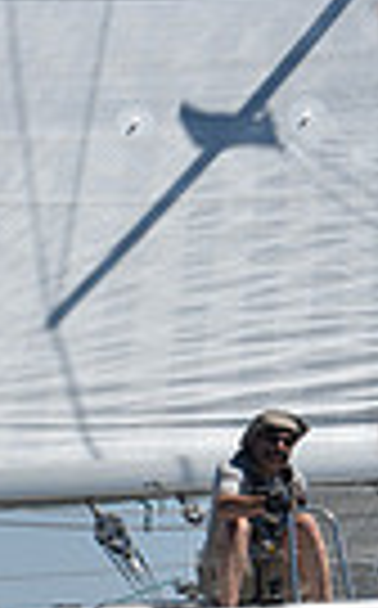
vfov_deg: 6.8
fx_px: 5076
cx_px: 140
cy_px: 682
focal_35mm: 307
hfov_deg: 4.3
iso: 200
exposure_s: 1/1000
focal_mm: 70
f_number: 8
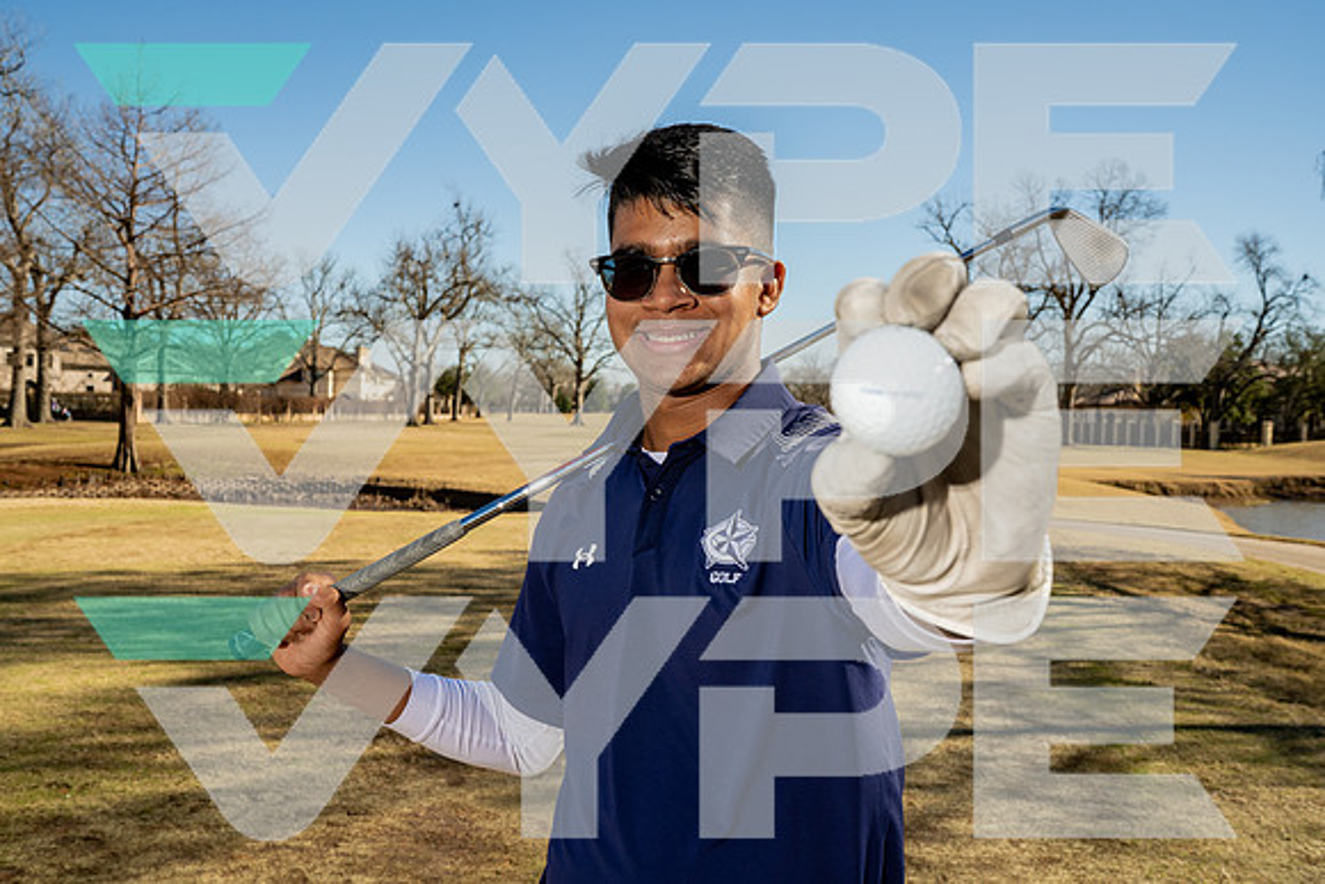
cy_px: 442
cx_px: 662
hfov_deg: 54.4
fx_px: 1288
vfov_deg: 37.9
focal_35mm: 35
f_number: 9
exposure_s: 1/250
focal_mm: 35
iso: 200
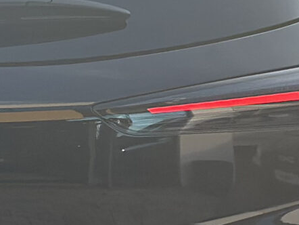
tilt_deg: -11.4
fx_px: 2403
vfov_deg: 5.3
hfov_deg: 7.1
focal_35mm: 278
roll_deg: +0.9
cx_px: -82
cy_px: 243
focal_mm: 6.86
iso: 100
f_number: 1.78
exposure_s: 1/1133
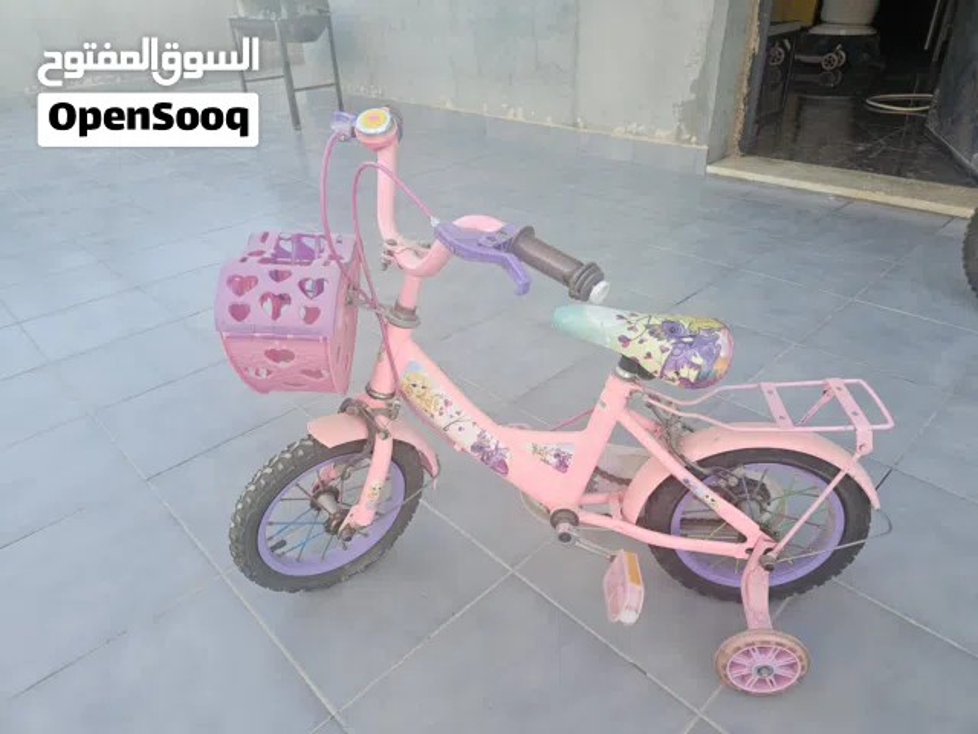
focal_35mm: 23
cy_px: 367
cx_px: 489
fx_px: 650
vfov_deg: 58.9
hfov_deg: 73.9
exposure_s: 1/190
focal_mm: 6.3
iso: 64
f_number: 1.7
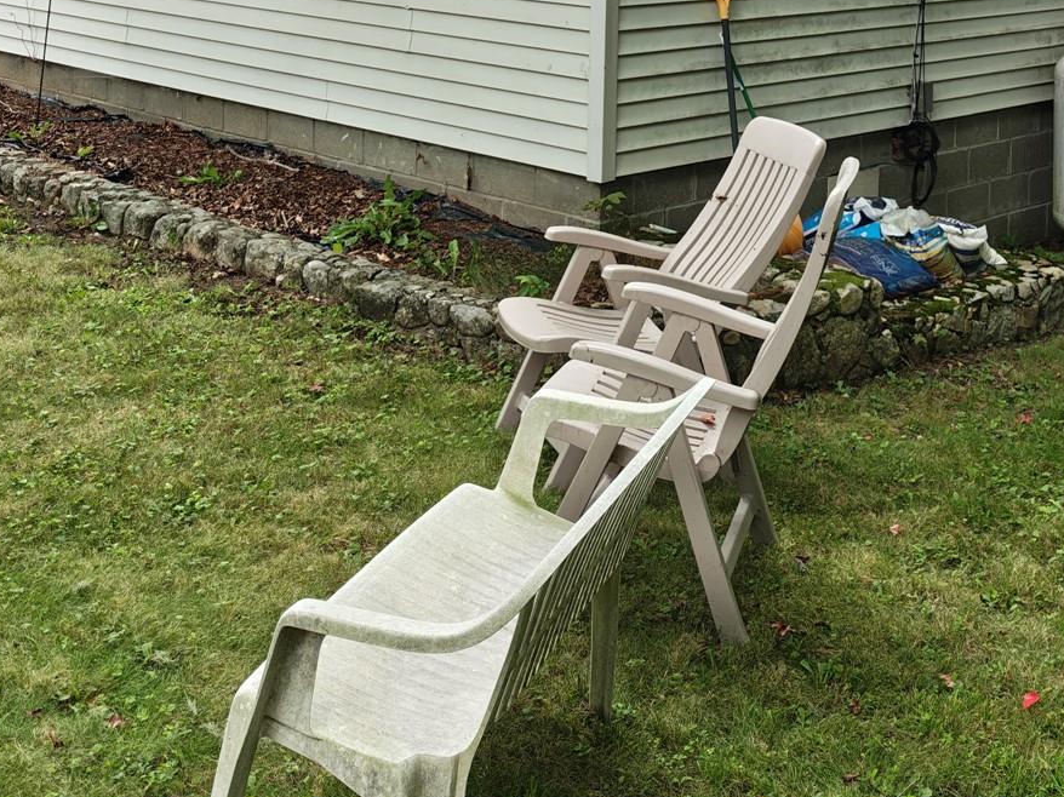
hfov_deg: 34.2
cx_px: 647
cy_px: -38
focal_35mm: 56
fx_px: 1721
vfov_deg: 24.6
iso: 145
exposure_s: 1/120
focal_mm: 5.41
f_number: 1.8
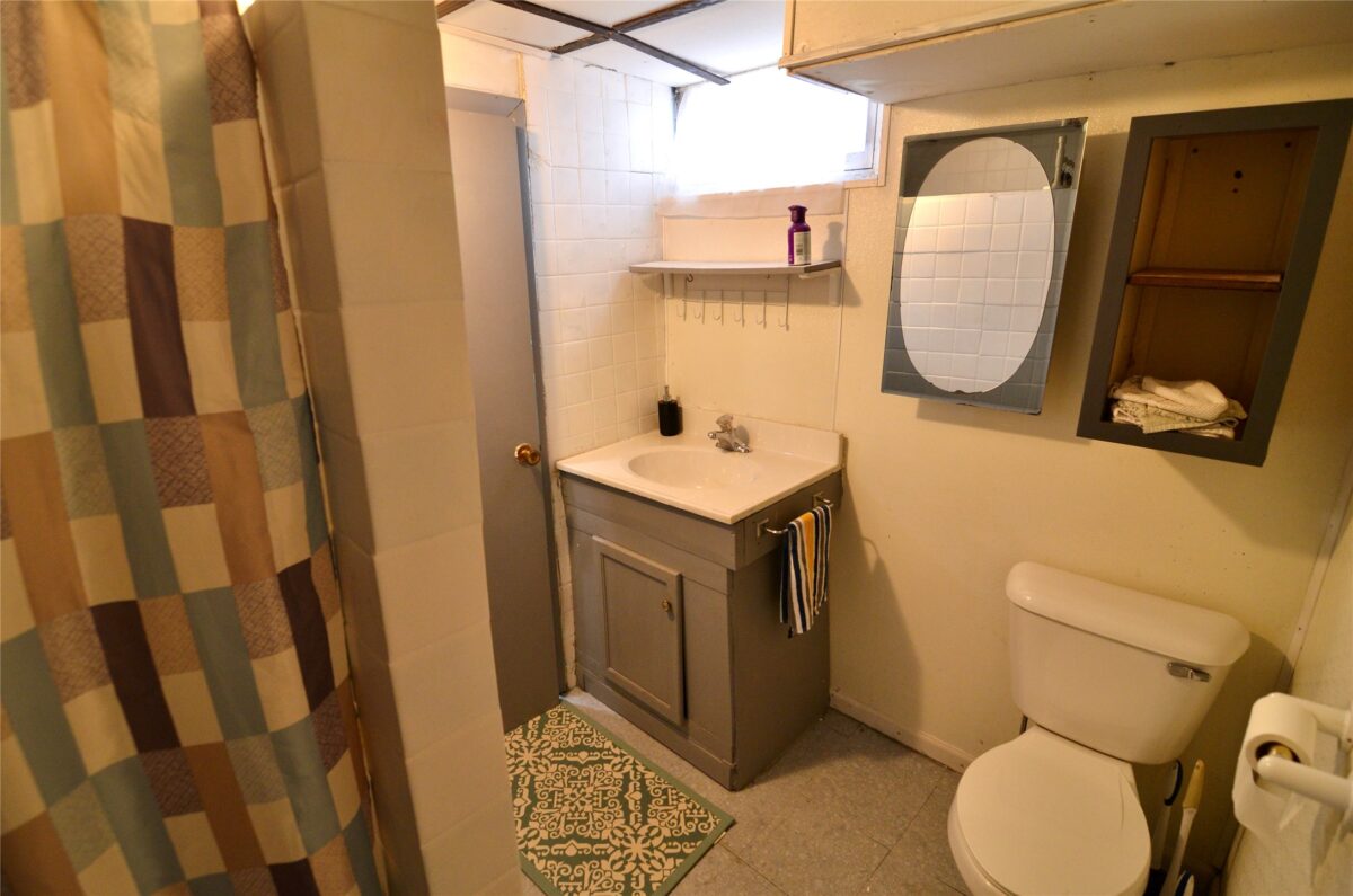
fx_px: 619
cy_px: 448
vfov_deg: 71.8
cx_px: 676
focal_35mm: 16
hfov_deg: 95.1
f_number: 4
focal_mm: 11
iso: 720
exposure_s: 1/60
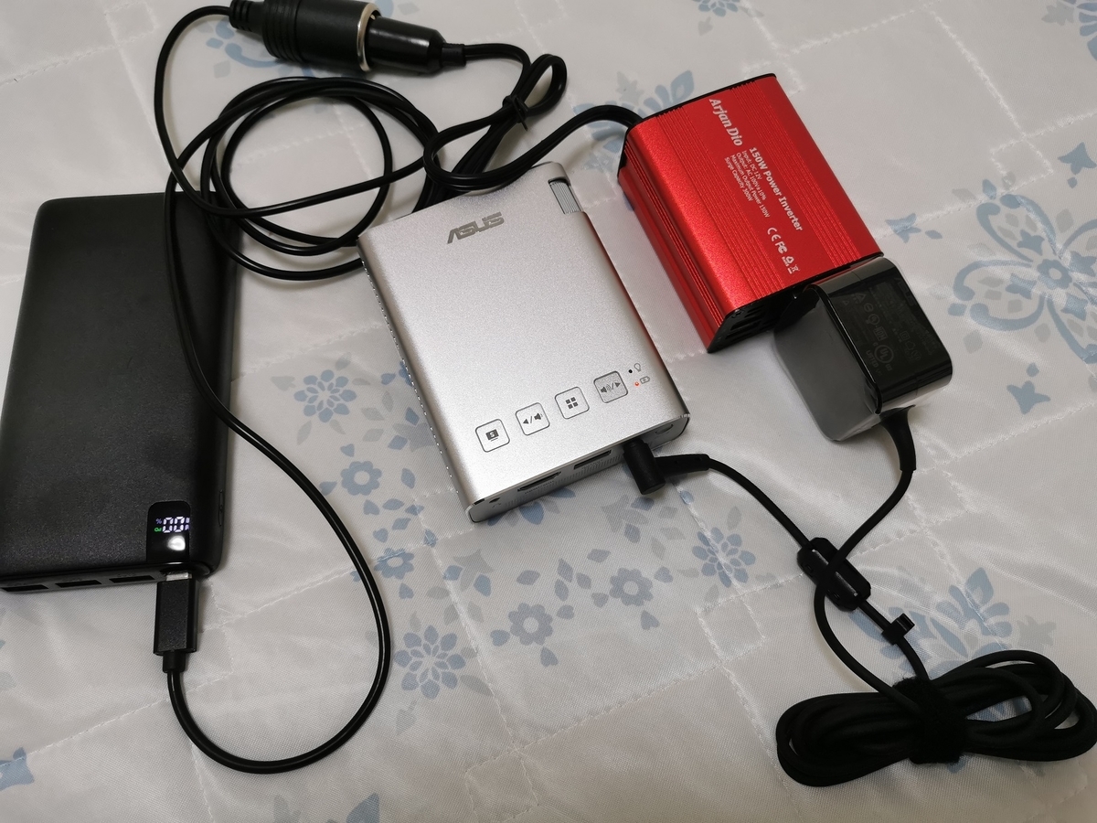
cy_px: 412
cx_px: 548
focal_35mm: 27
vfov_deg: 51.4
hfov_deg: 65.3
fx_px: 856
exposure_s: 1/100
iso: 125
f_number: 1.8
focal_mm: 5.58
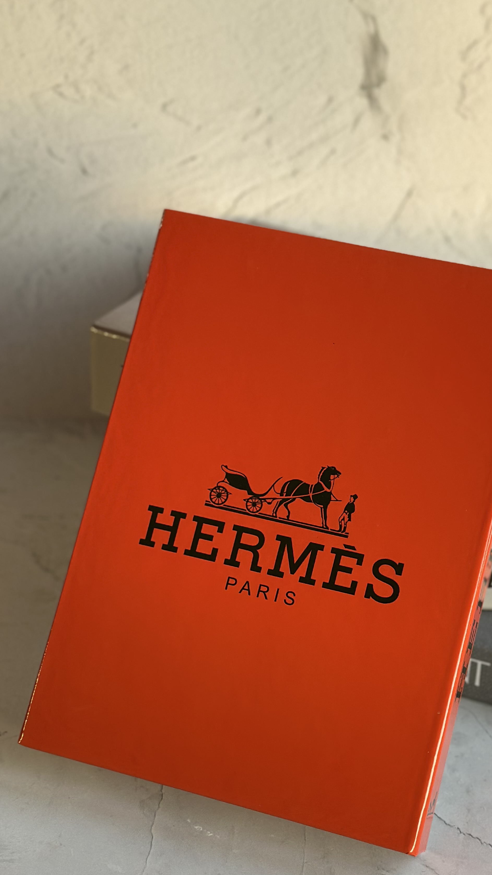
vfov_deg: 33.2
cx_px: 353
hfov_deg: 19.0
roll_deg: -3.9
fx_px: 1461
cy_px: 523
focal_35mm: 63
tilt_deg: -34.7
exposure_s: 1/60
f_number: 1.78
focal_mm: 6.86
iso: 200
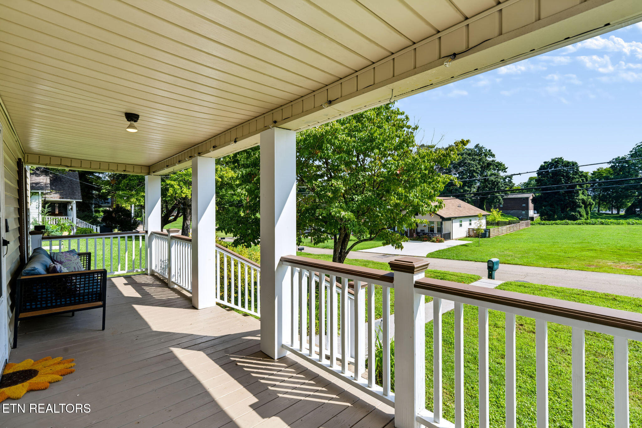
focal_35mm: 16
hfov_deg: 96.8
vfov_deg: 73.7
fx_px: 285
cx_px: 321
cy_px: 214
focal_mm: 16
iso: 100
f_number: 11
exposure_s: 1/320
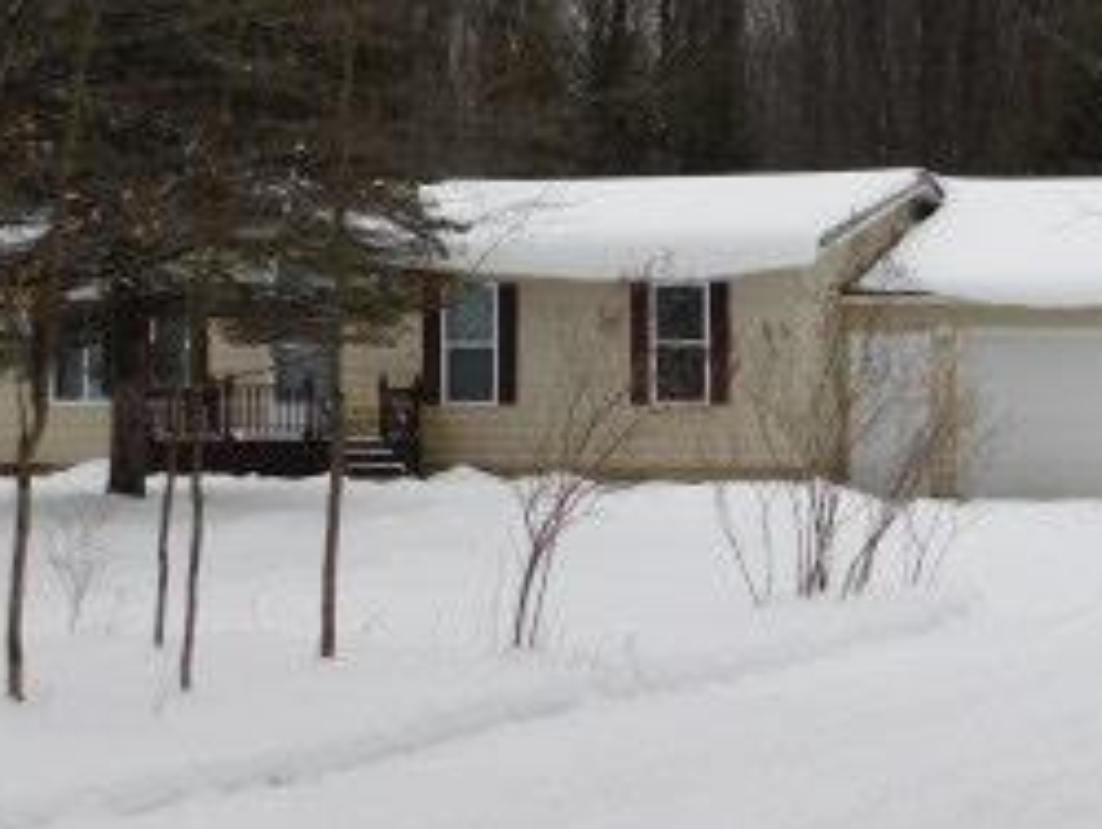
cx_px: 674
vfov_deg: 12.9
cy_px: 317
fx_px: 3665
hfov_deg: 17.1
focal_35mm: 115
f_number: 3.7
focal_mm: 8
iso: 125
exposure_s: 1/500
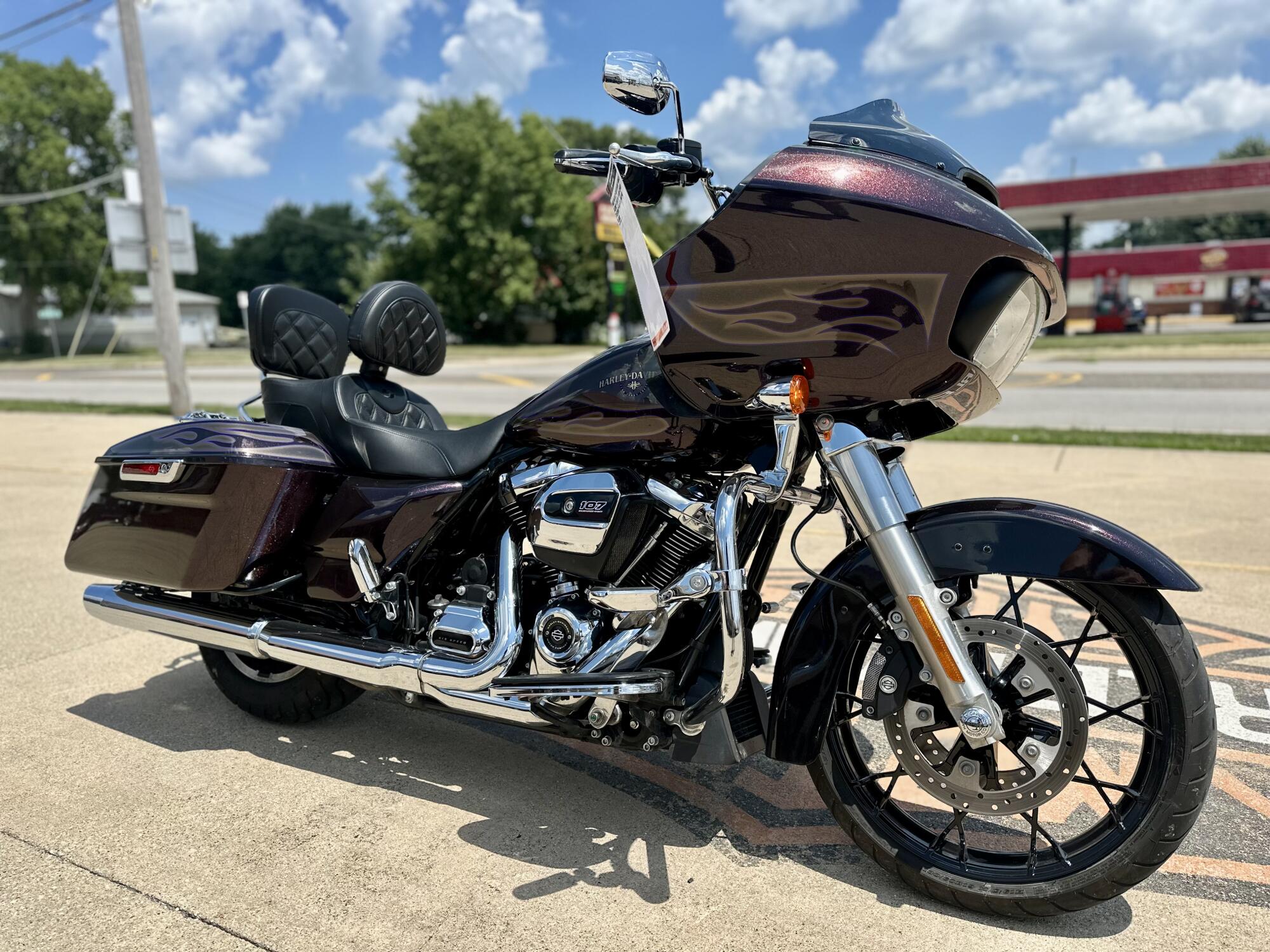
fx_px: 881
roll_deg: +3.4
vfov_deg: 56.8
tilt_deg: -10.6
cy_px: 476
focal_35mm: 24
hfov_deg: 71.6
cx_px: 635
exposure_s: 1/4348
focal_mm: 6.86
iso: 80
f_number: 1.78
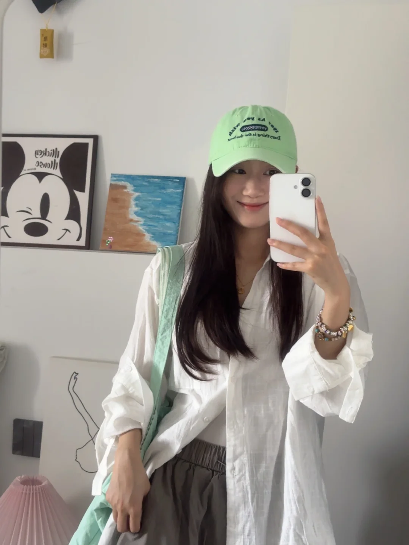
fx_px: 803
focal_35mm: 51
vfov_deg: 37.5
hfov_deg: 28.6
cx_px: 204
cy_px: 272
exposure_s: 1/40
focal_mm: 5.96
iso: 160
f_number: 1.6
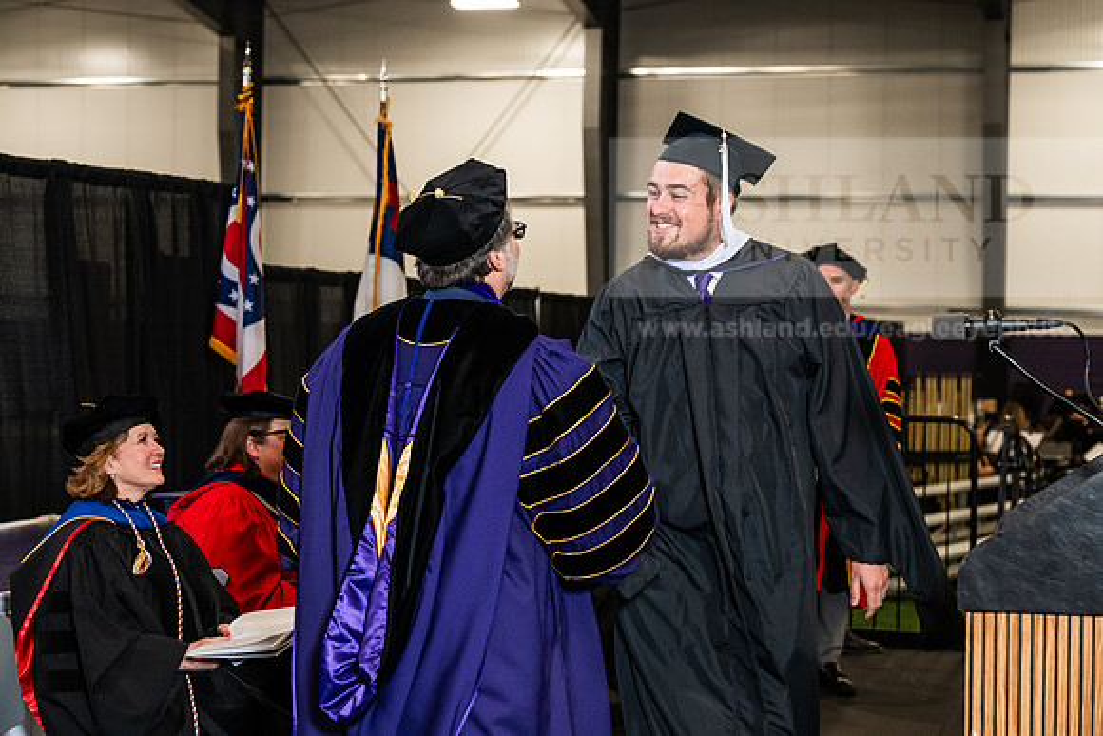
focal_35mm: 70
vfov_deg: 19.5
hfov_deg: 28.8
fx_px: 2145
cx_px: 552
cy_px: 368
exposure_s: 1/200
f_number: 4.5
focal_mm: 70
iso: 1250
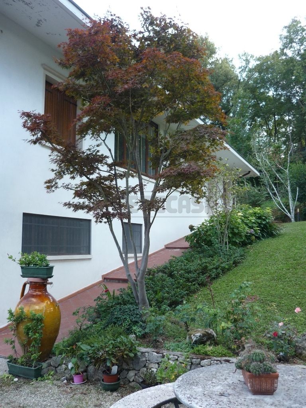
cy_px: 204
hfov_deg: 42.9
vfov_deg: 55.4
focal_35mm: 33
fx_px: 389
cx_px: 153
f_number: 2.8
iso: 100
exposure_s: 1/80
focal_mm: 5.5
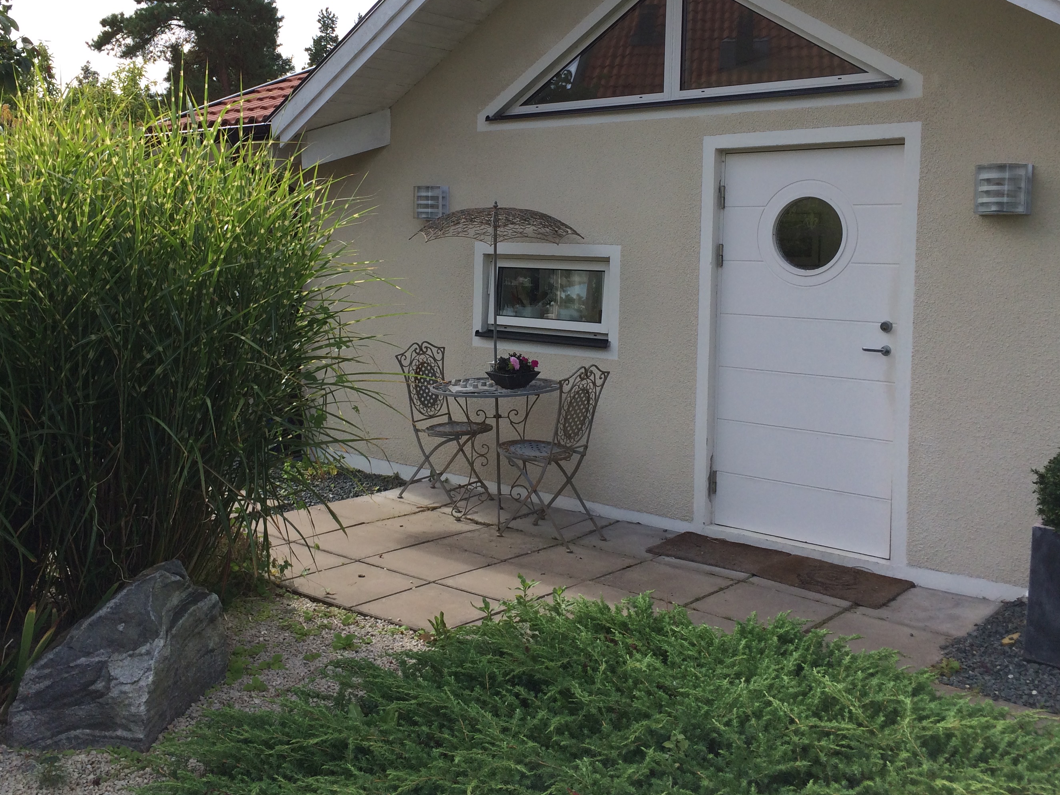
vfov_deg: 38.5
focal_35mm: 37
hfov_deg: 50.1
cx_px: 487
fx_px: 1133
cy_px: 318
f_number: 2.2
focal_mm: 4.12
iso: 32
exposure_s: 1/1282
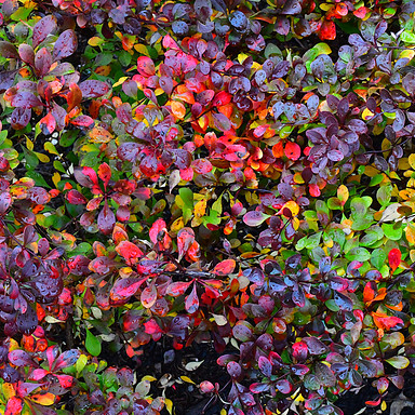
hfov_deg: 22.5
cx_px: 191
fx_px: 1044
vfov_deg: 22.5
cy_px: 207
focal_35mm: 77
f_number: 16
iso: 5000
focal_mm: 40
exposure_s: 1/60
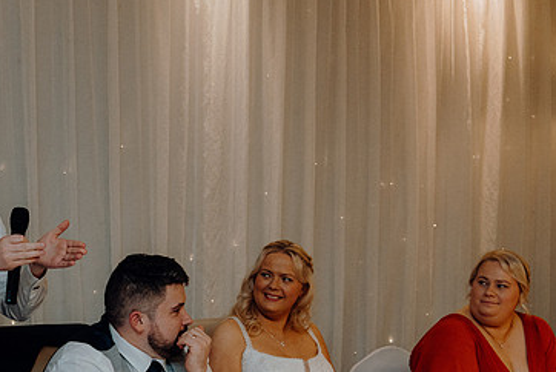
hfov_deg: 27.7
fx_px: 1113
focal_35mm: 72
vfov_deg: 18.8
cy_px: 293
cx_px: 144
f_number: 3.5
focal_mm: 45
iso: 2500
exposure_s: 1/160
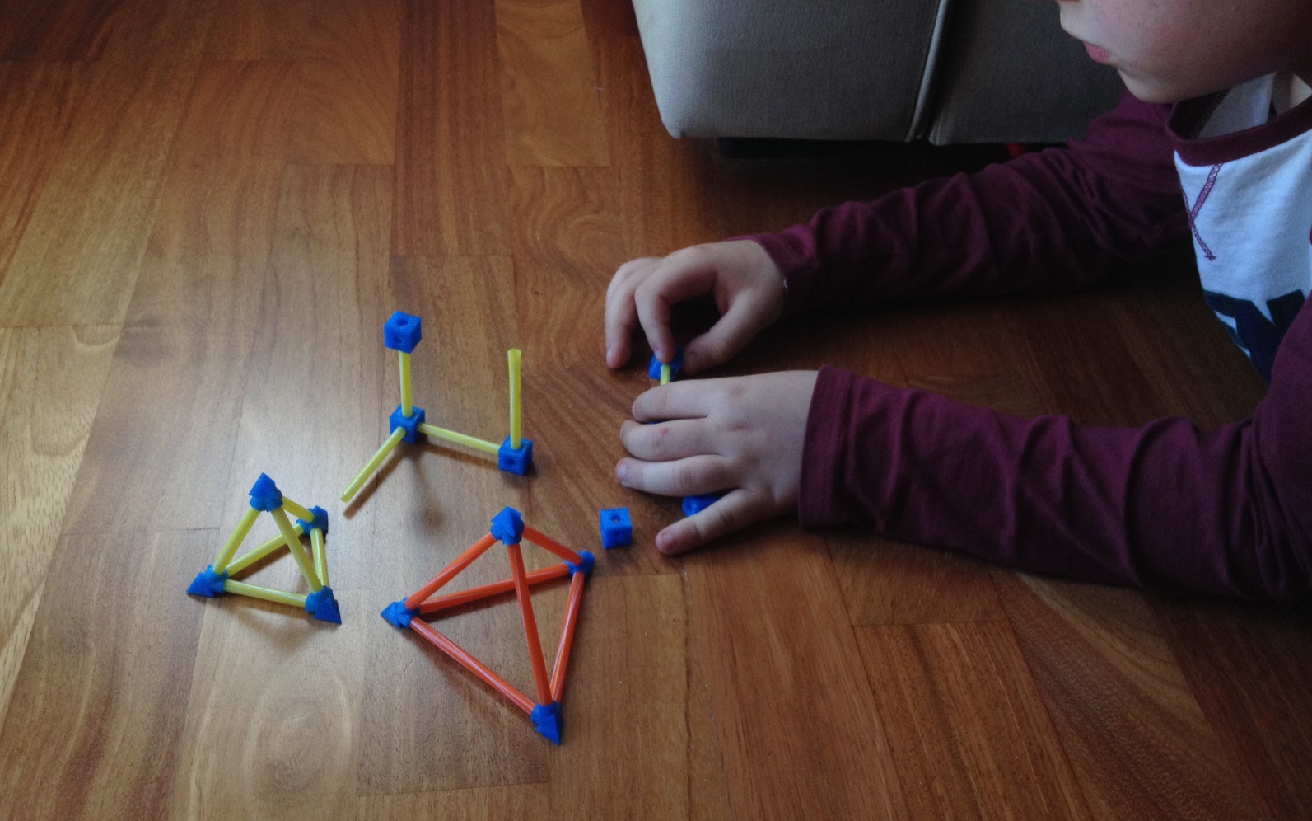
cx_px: 665
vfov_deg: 33.6
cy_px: 430
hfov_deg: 51.5
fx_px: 1359
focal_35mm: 38
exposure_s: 1/120
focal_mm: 4.28
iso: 100
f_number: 2.4
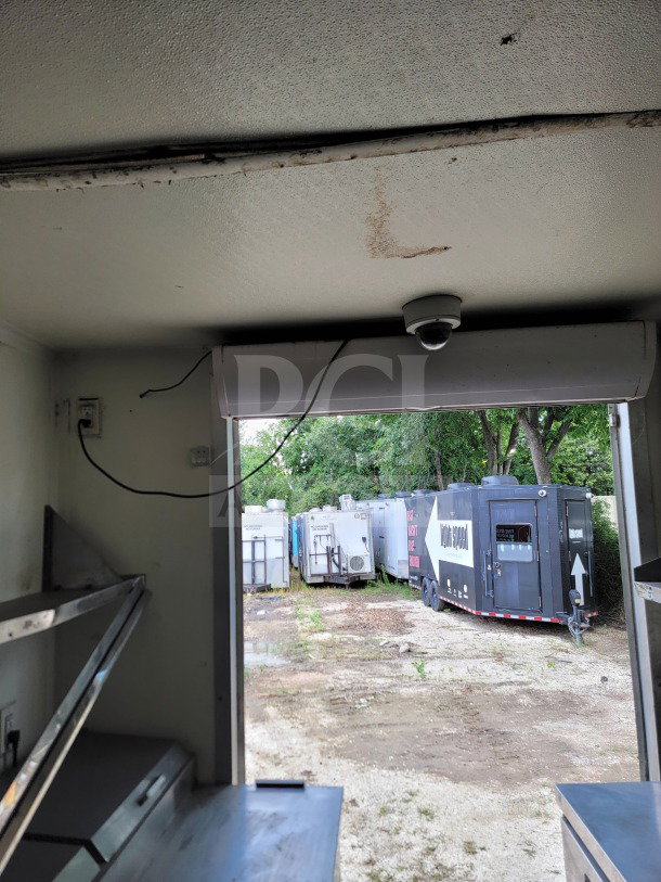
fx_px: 611
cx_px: 330
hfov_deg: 56.8
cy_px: 441
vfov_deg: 71.6
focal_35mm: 24
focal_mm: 6.7
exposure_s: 1/120
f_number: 1.8
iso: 20
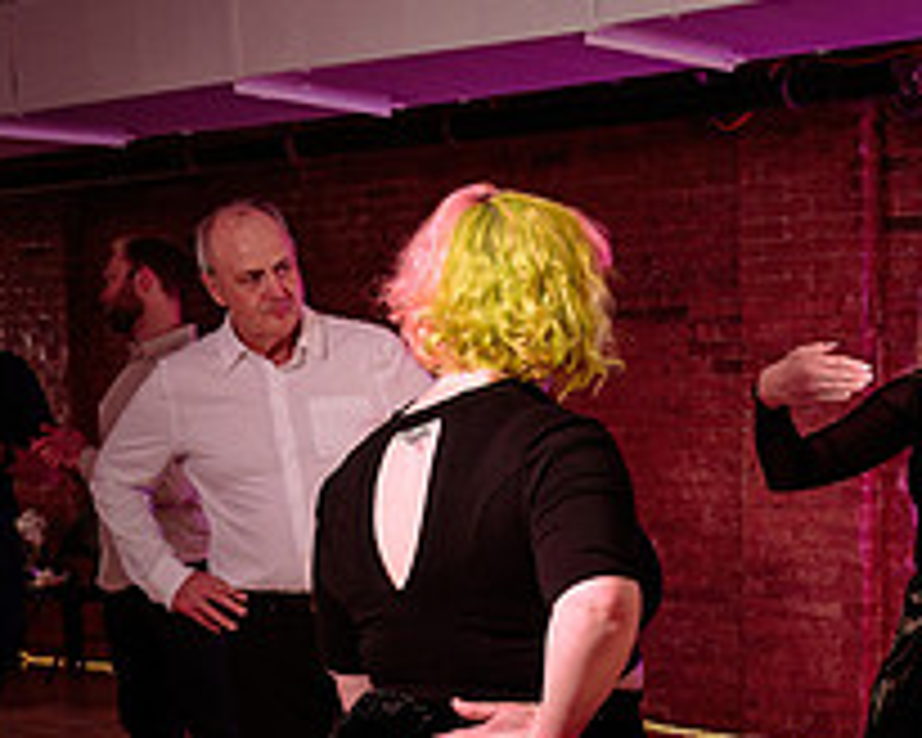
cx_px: 768
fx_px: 1910
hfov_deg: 26.5
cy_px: 715
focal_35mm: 70
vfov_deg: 21.2
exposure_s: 1/160
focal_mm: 24
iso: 640
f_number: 2.8
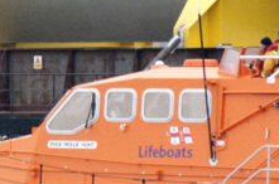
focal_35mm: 975
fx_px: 7535
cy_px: -47
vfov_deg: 1.4
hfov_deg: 2.1
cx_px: 97
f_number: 4.8
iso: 400
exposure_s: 1/80
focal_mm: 140
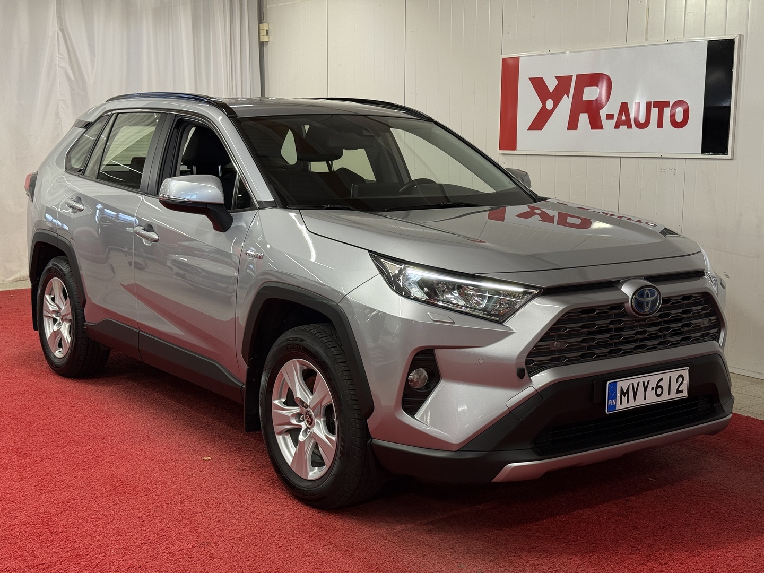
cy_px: 286
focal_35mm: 48
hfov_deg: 39.7
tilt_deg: -7.5
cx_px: 382
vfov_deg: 30.3
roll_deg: -0.4
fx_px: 1059
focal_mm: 6.76
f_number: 1.78
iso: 64
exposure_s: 1/100
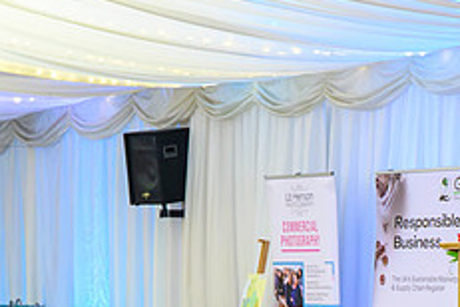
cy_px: 311
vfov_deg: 7.7
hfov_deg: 11.5
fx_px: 2274
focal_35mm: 178
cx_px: 416
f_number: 2.8
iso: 12800
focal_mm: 70
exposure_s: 1/200
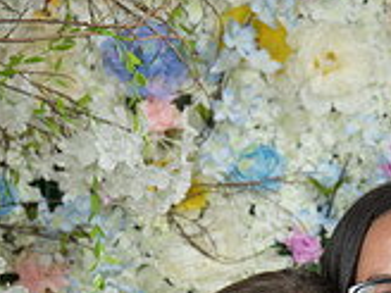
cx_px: 353
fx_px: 2236
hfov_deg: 9.9
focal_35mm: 198
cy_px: 445
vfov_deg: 7.4
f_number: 5
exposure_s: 1/125
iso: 1250
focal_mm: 75
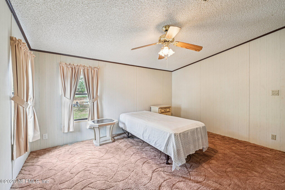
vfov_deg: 77.3
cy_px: 95
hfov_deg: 100.4
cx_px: 142
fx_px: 119
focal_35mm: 15
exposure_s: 1/8
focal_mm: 15
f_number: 8
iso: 400
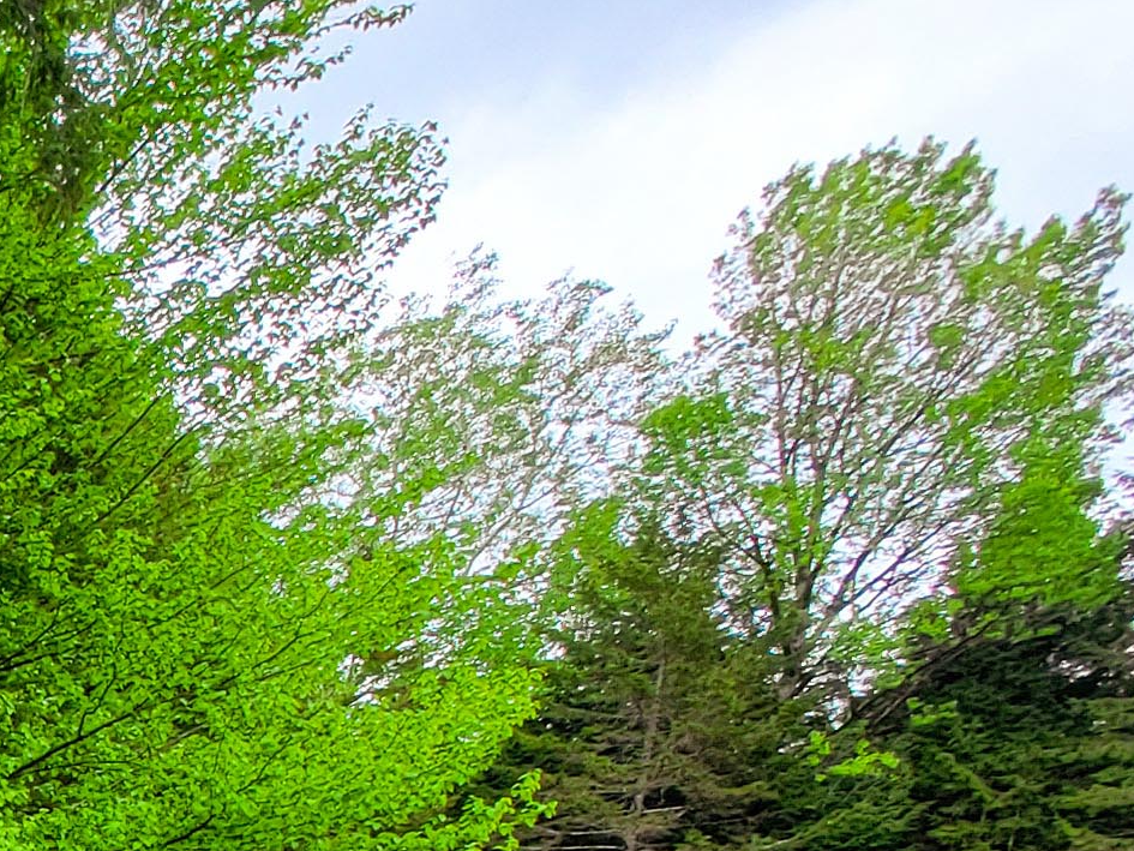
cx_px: -1216
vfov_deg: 20.2
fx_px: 1802
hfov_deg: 18.5
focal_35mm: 55
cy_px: 1472
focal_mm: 2.2
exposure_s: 1/230
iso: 50
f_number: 2.2
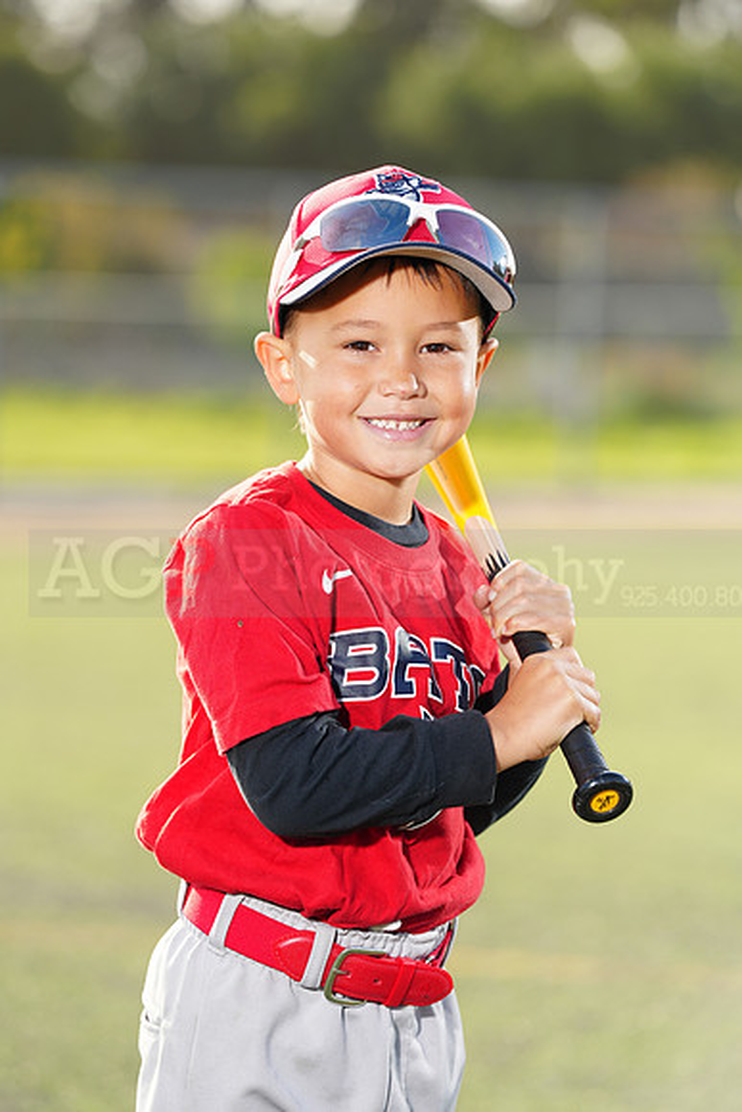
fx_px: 5098
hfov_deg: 8.3
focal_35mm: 165
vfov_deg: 12.4
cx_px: 371
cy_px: 556
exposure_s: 1/250
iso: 100
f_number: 4.5
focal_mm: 165
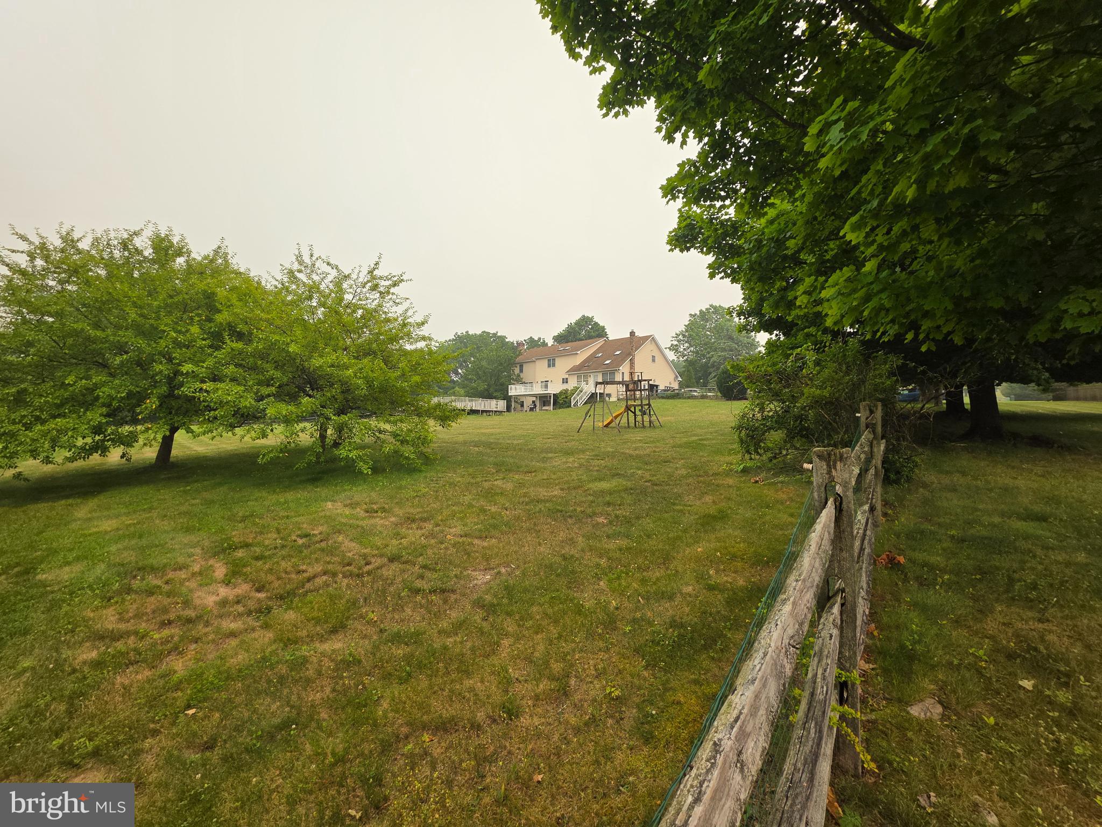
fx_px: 414
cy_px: 414
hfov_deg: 106.2
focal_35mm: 13
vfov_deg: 89.9
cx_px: 551
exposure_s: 1/1395
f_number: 1.9
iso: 40
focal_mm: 2.2
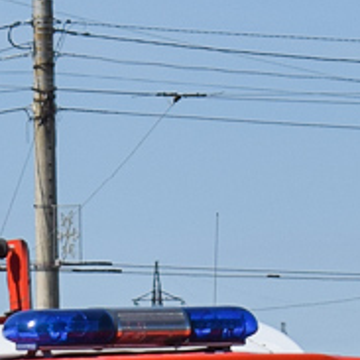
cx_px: -71
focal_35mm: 459
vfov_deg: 3.8
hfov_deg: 3.8
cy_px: 382
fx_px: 5398
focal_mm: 55
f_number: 5.6
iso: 100
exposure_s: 1/1000
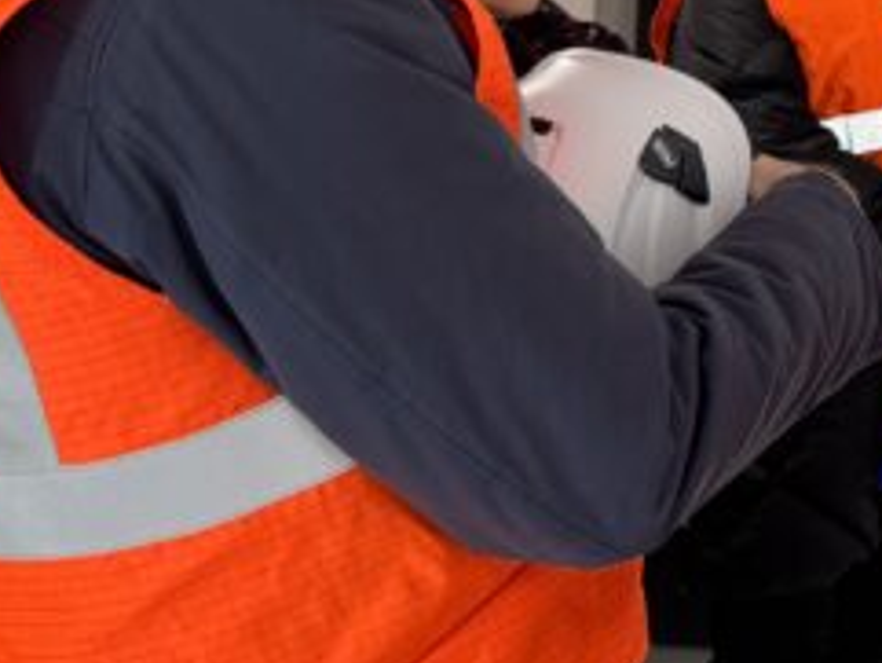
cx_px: 1464
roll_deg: -1.4
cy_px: -190
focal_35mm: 102
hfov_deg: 16.8
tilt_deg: +1.0
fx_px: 2600
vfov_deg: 14.0
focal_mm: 6.76
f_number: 1.78
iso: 100
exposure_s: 1/100
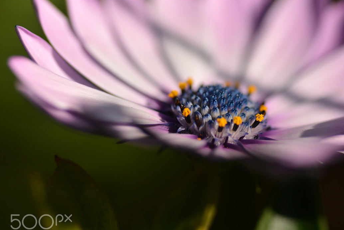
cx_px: 255
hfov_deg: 14.7
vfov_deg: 9.9
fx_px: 1329
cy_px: 88
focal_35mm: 139
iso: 200
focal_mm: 90
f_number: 4.8
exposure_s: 1/3000
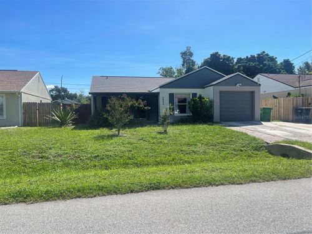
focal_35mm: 25
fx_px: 225
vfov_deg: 54.9
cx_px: 156
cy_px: 117
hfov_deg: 69.4
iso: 32
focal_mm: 5.1
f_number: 1.6
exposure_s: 1/3922
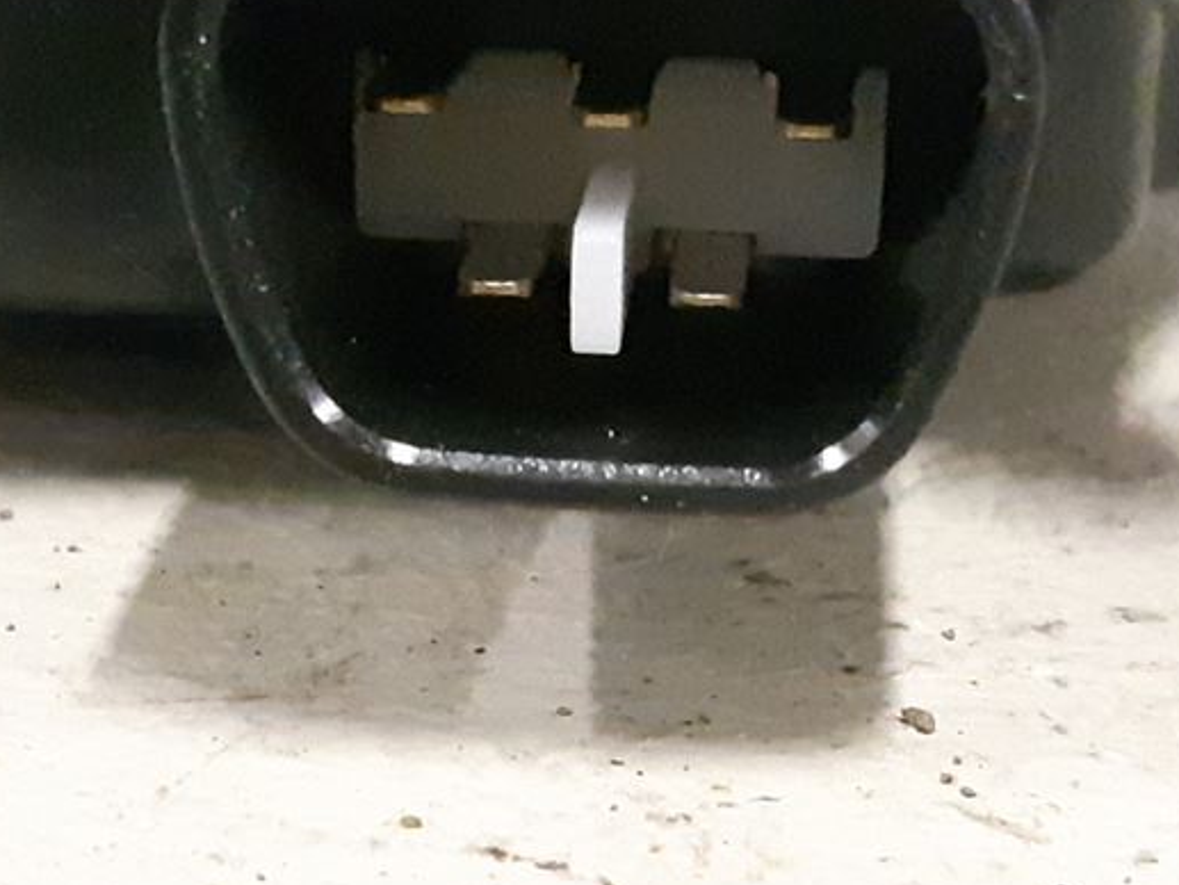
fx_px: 3509
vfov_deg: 14.4
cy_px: 370
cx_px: 629
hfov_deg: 19.1
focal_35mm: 103
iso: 800
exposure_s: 1/100
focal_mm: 3.93
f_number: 1.7
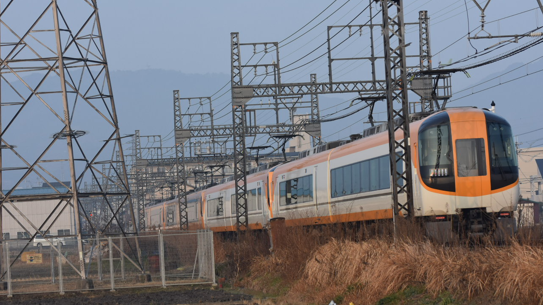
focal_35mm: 166
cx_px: 271
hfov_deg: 13.0
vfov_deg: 7.3
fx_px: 2383
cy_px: 158
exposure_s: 1/1000
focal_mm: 105
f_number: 4
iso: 500
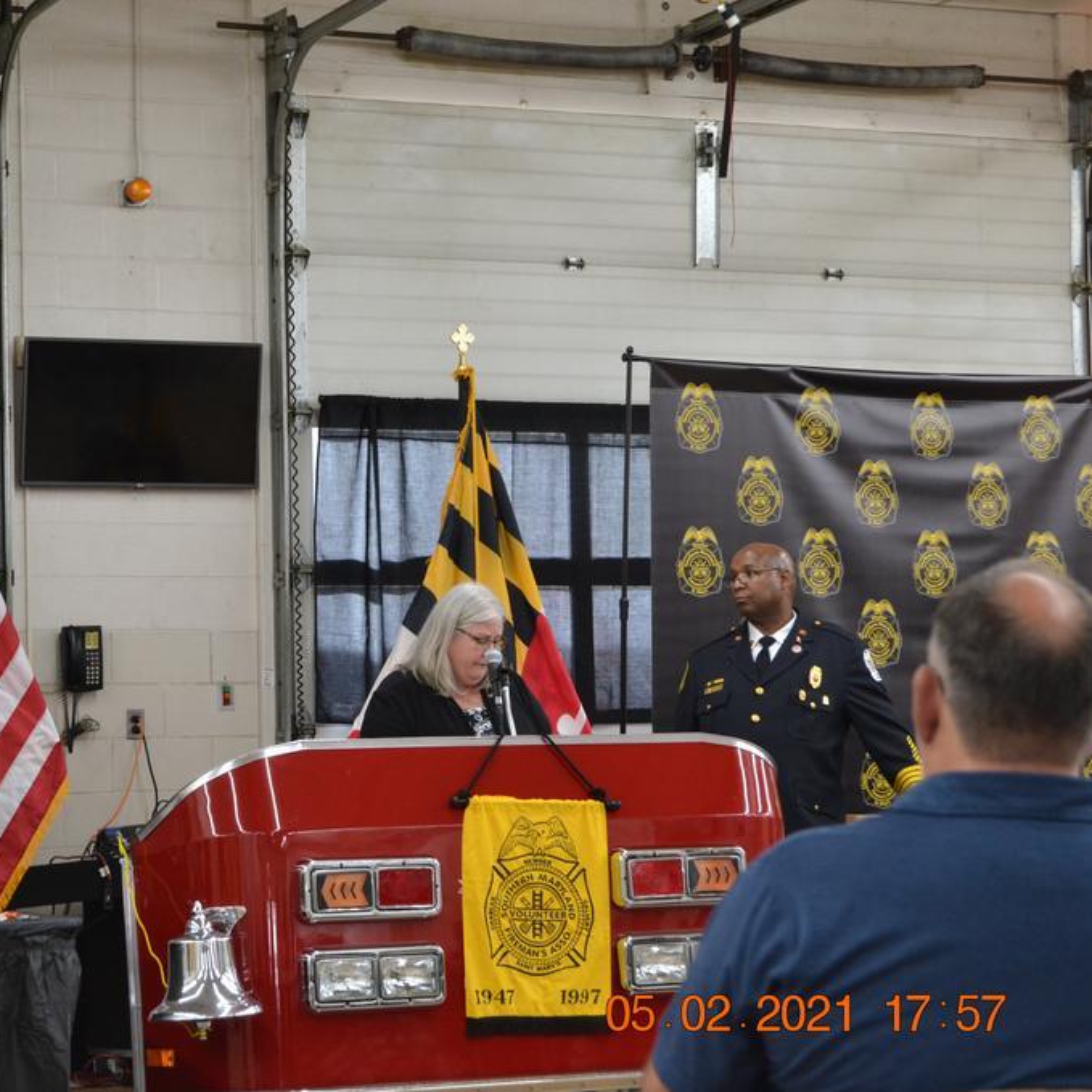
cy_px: 548
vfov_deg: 17.4
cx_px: 338
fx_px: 3569
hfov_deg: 17.3
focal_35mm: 100
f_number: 5.6
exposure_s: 1/60
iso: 1250
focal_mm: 52
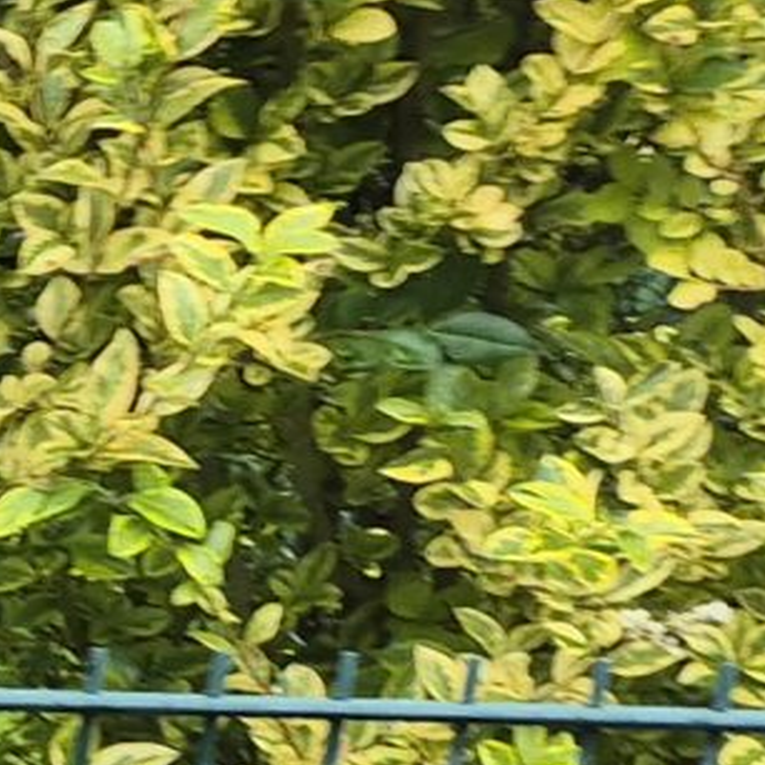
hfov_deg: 7.8
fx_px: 4250
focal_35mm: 170
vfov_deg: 9.8
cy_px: 1382
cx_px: -2052
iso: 25
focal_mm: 5.4
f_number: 1.8
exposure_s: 1/259
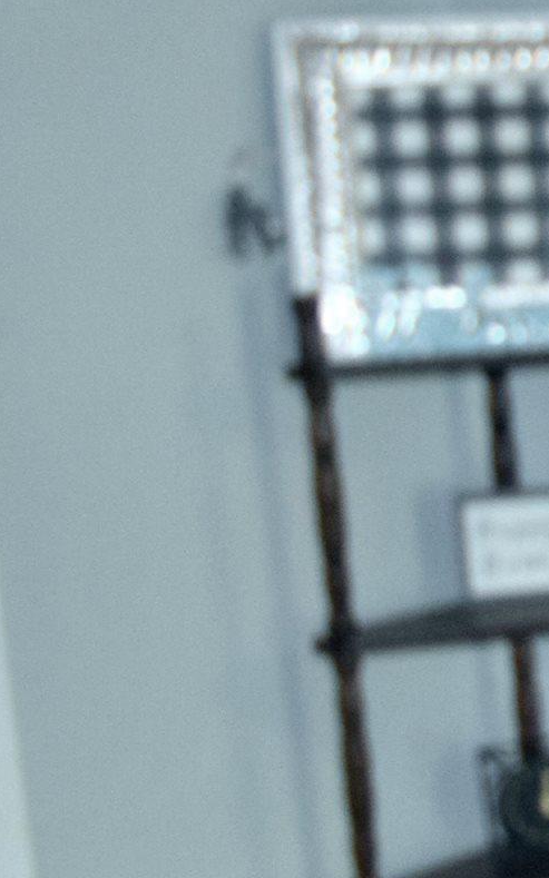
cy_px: 513
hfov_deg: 8.9
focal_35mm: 119
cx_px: 1653
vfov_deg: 17.5
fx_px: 2849
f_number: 3.8
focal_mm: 20
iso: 1250
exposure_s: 1/60
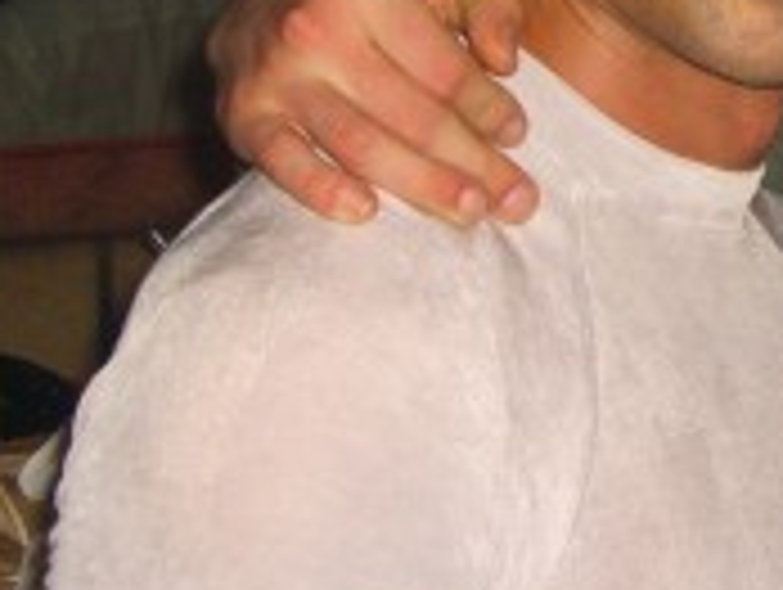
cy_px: 81
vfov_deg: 11.3
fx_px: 2967
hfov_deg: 14.6
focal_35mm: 131
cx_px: 904
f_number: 2.8
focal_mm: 7.9
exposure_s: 1/60
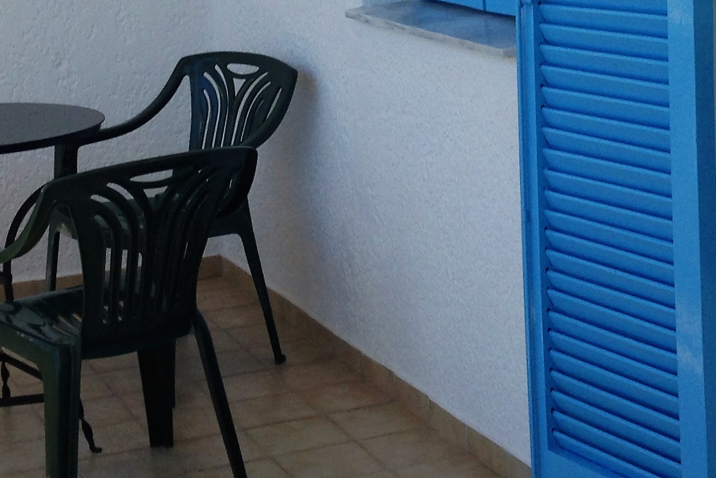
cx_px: 421
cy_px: -22
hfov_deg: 22.6
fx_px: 1790
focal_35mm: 90
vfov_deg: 14.9
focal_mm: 4.12
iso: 50
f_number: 2.4
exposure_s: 1/733
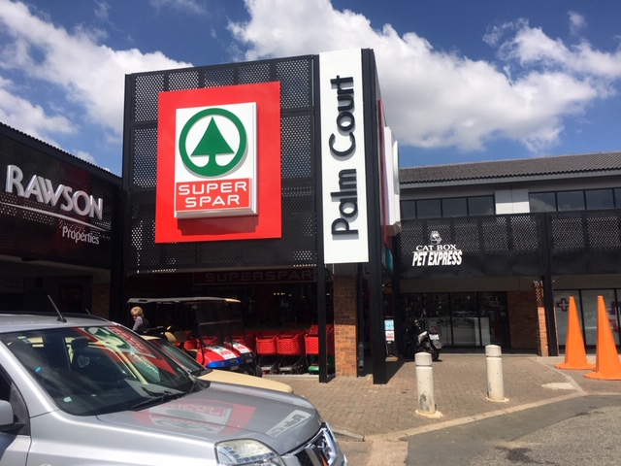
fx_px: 520
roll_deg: +1.8
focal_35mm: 29
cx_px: 310
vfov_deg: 48.2
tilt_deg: +8.0
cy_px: 233
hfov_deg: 61.7
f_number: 2.2
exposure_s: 1/3205
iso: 25
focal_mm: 4.15
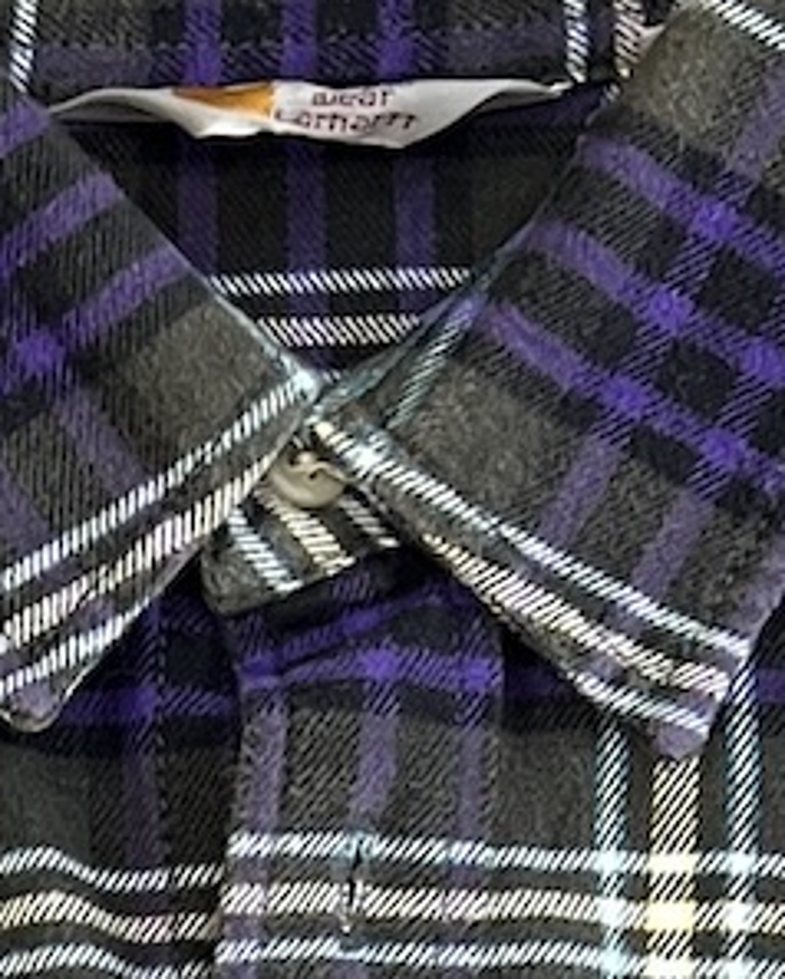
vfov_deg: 10.9
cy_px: 1796
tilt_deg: -83.5
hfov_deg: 9.2
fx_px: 4758
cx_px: -320
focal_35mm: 164
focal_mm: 5.7
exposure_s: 1/60
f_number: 1.5
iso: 160
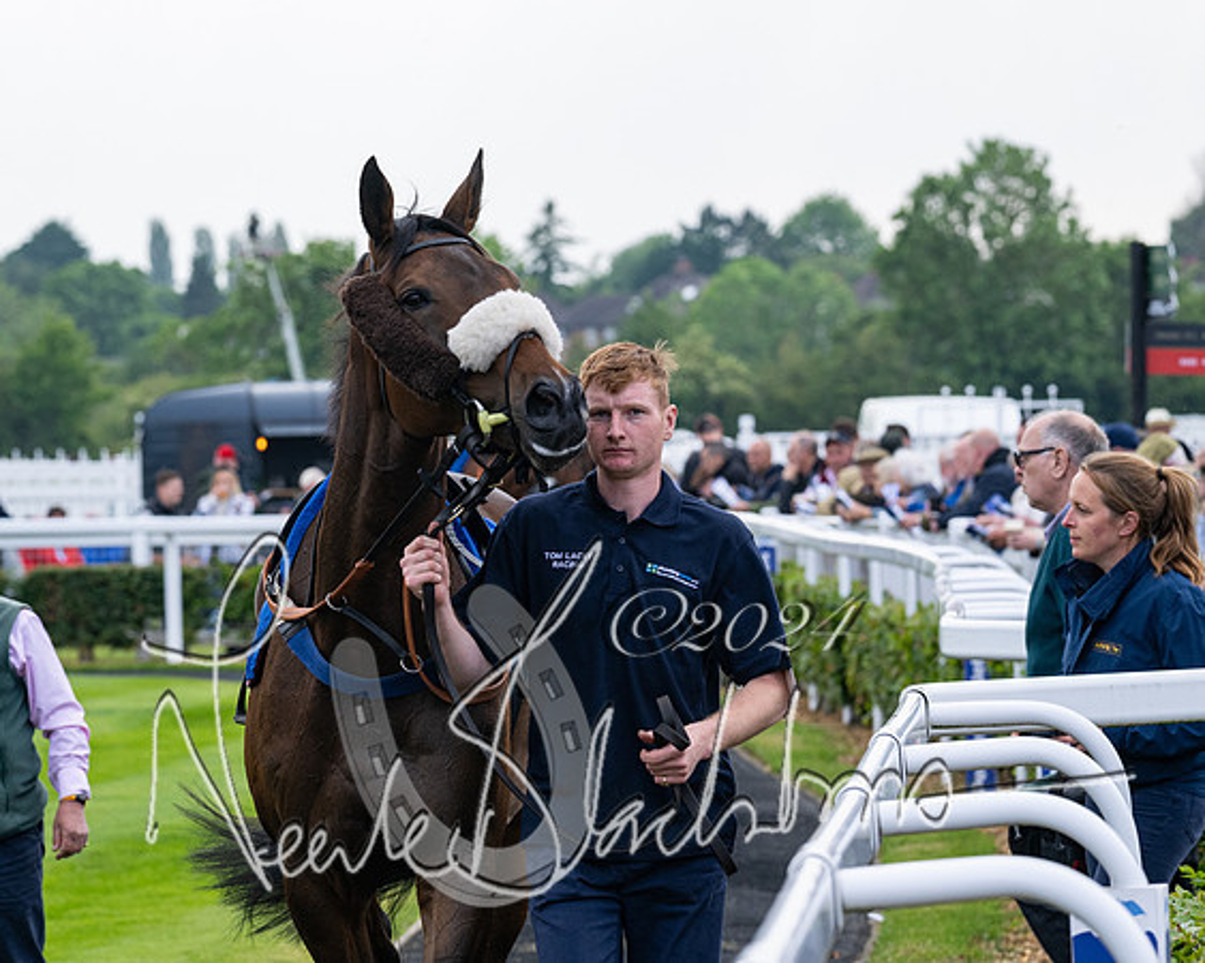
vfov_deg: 6.8
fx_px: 8114
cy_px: 482
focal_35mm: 228
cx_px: 587
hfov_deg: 8.5
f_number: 5.6
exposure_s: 1/500
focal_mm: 135
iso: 400
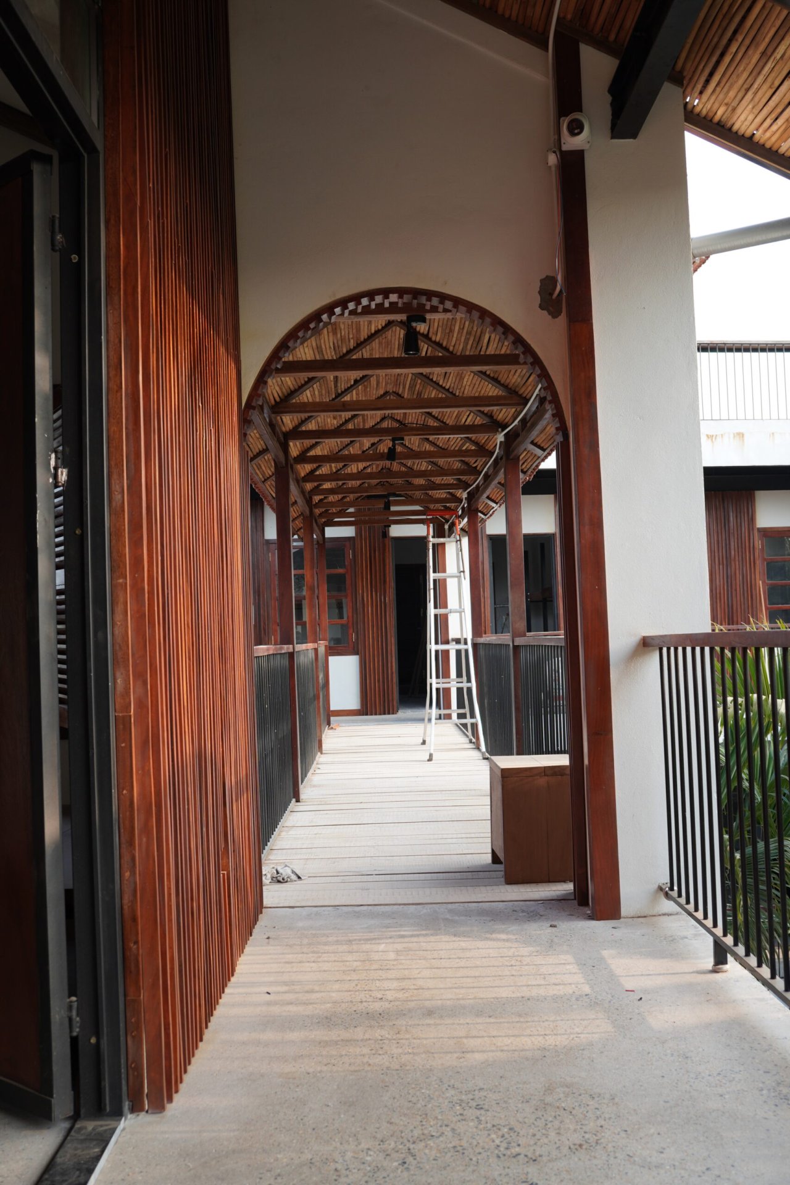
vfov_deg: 54.3
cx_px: 395
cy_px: 592
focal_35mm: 35
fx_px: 1155
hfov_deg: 37.8
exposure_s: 1/80
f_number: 4.5
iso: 100
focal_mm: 23.4
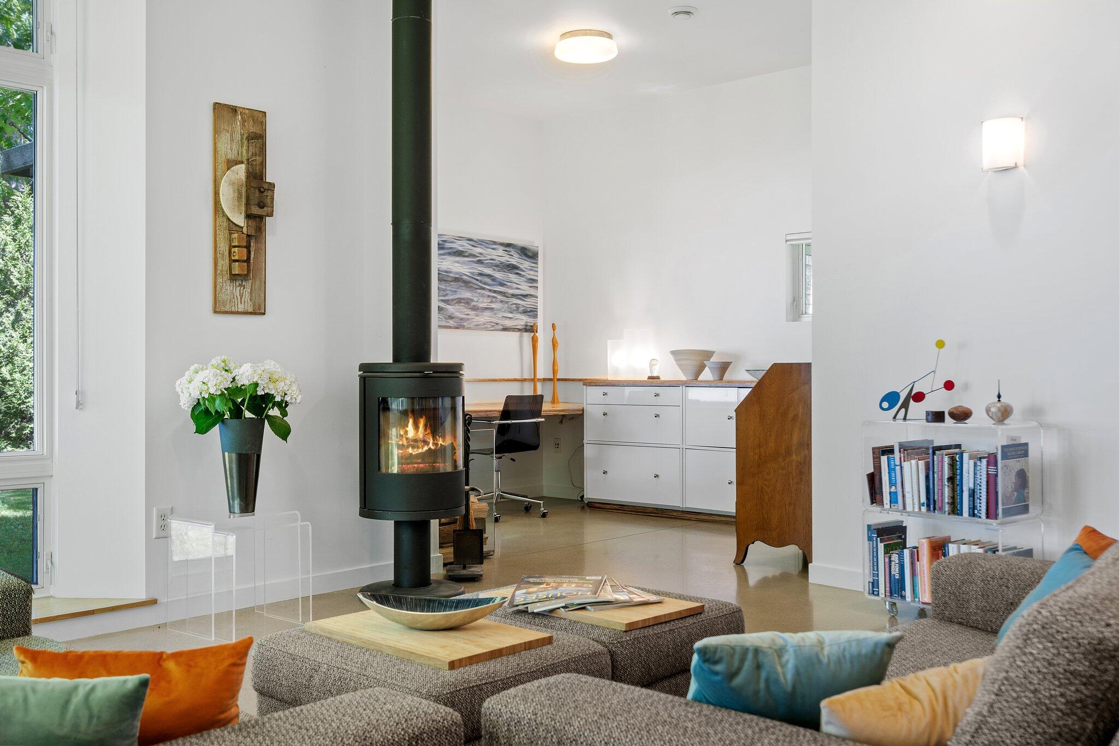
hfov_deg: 54.4
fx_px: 1088
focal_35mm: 35
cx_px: 560
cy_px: 373
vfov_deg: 37.8
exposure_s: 1/2.5
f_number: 9
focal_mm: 35
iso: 160
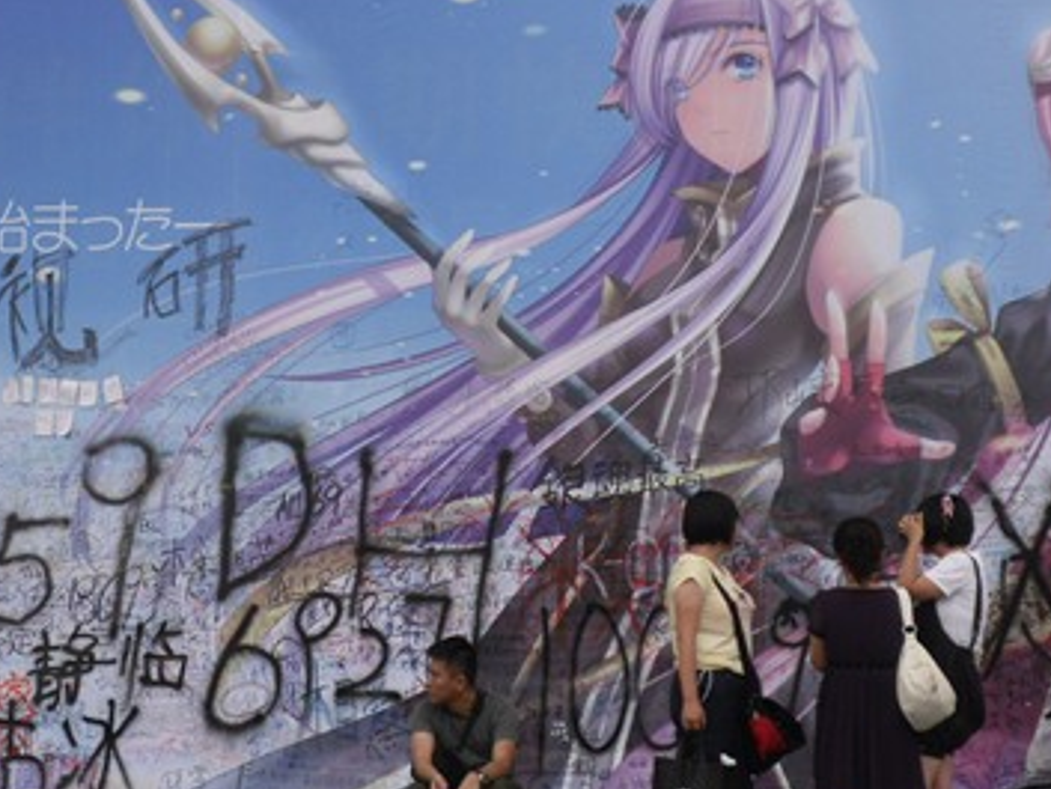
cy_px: 301
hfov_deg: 15.5
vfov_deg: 11.7
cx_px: 336
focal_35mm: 127
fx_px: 3857
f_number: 9.1
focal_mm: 9.83
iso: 80
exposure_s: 1/72
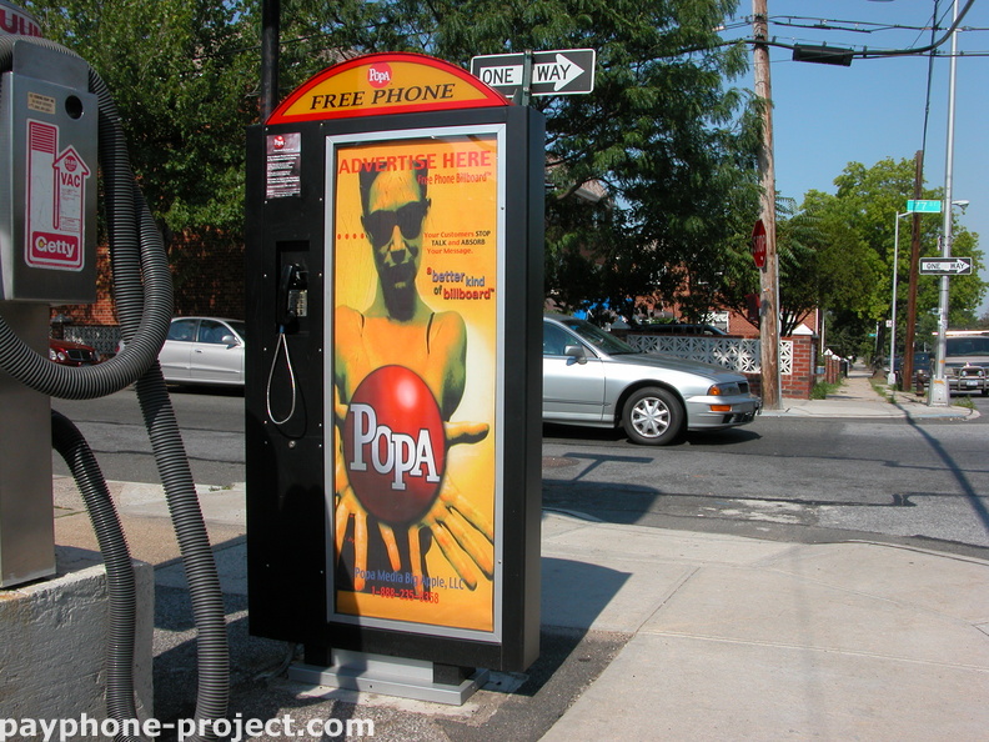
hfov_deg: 52.6
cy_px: 371
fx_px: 1000
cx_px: 494
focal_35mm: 35
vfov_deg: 40.7
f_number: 5
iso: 100
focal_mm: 8.9
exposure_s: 1/603
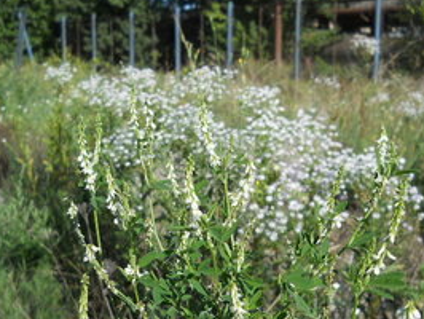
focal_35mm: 54
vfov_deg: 27.1
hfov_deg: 35.5
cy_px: 173
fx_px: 662
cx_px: 236
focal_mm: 6.72
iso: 80
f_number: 5.5
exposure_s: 1/320
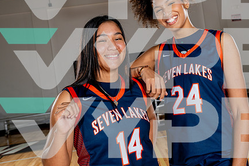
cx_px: 144
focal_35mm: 48
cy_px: 59
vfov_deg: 27.9
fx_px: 332
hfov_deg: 41.0
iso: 200
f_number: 5.6
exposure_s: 1/250
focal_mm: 36
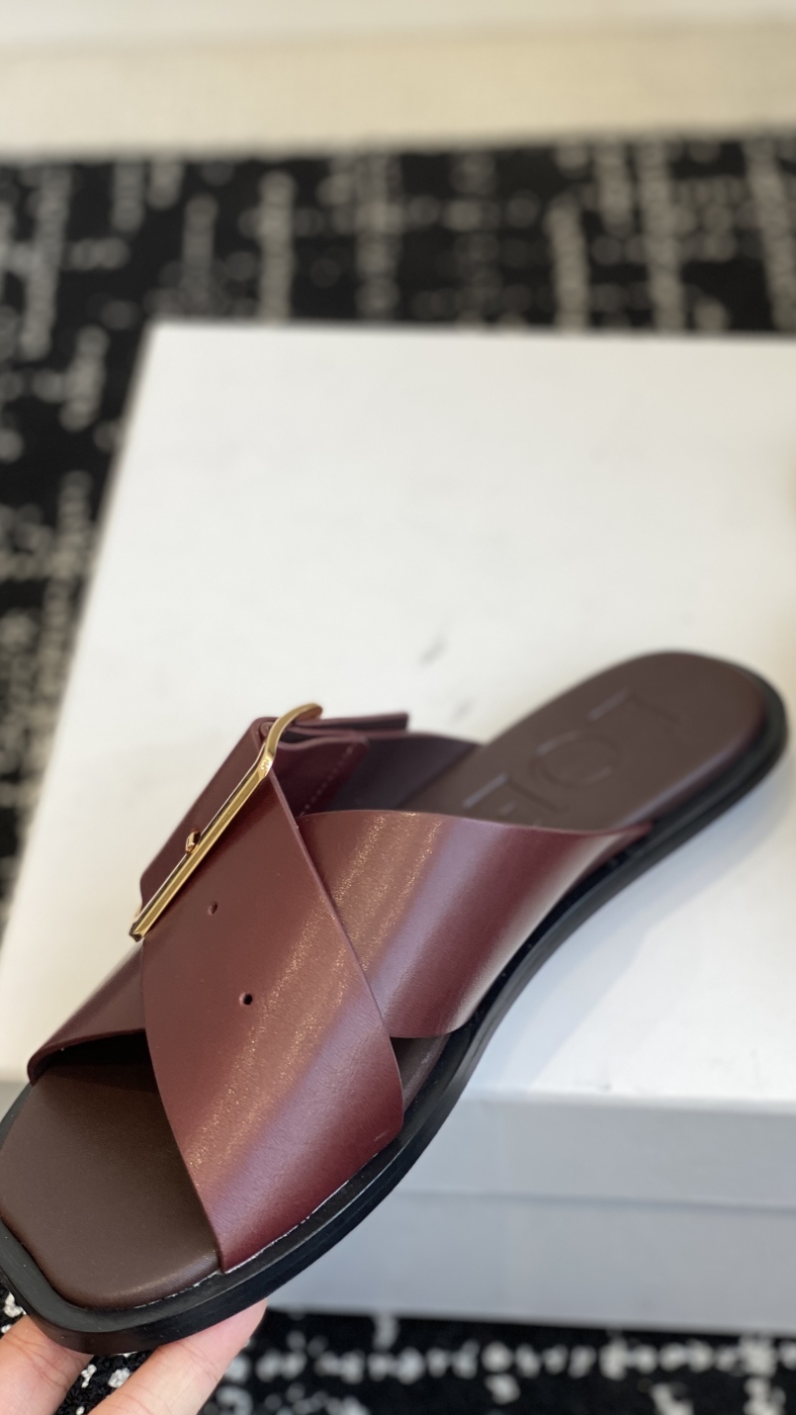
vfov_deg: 36.6
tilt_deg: -51.4
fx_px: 2139
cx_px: 497
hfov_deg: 21.0
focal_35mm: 57
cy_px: 704
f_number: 2
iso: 25
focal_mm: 6
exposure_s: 1/122
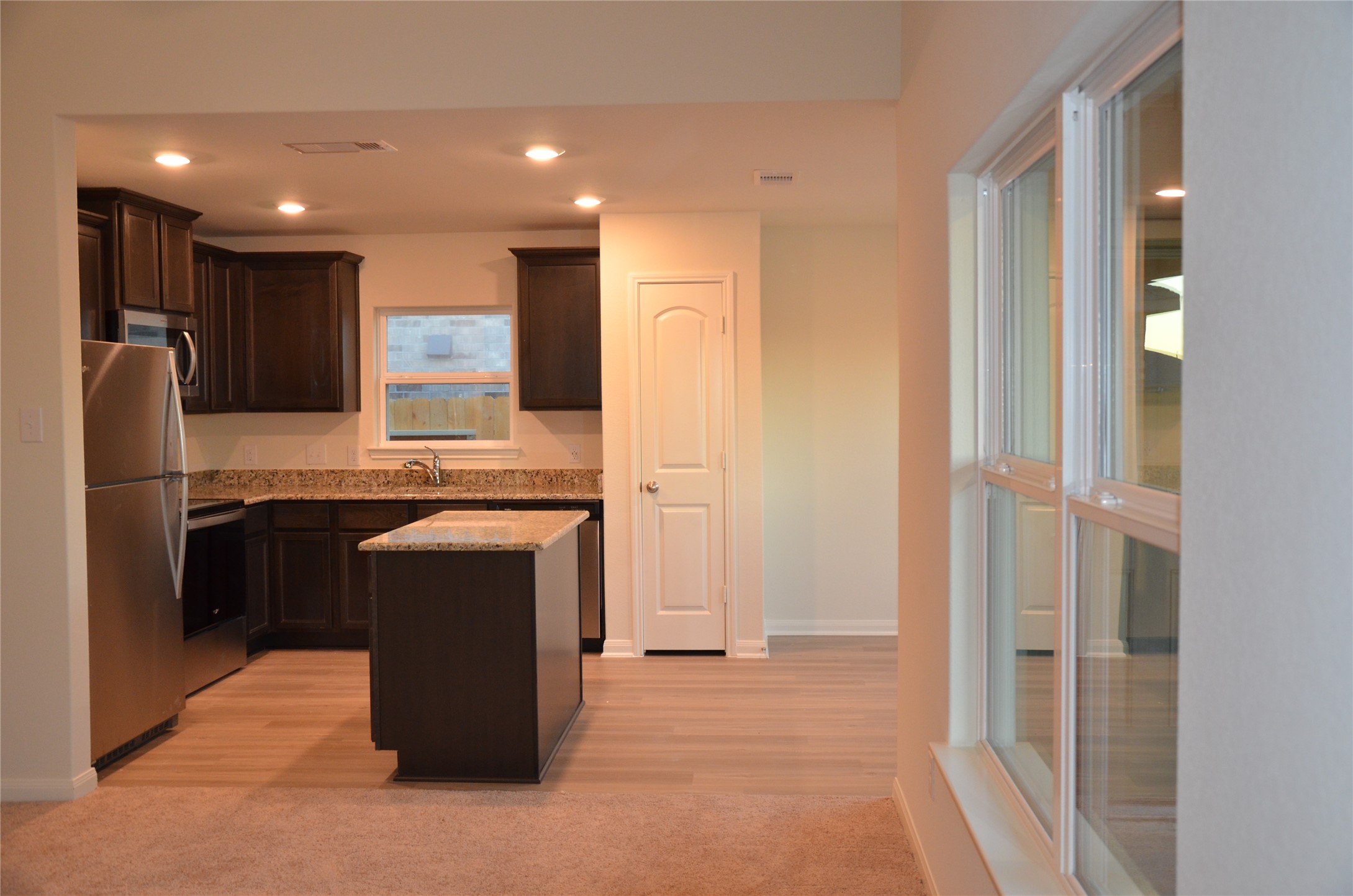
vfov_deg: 39.8
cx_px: 676
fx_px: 1238
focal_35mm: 33
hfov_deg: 57.3
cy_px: 448
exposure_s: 1/60
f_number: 3.8
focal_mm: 22
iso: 800
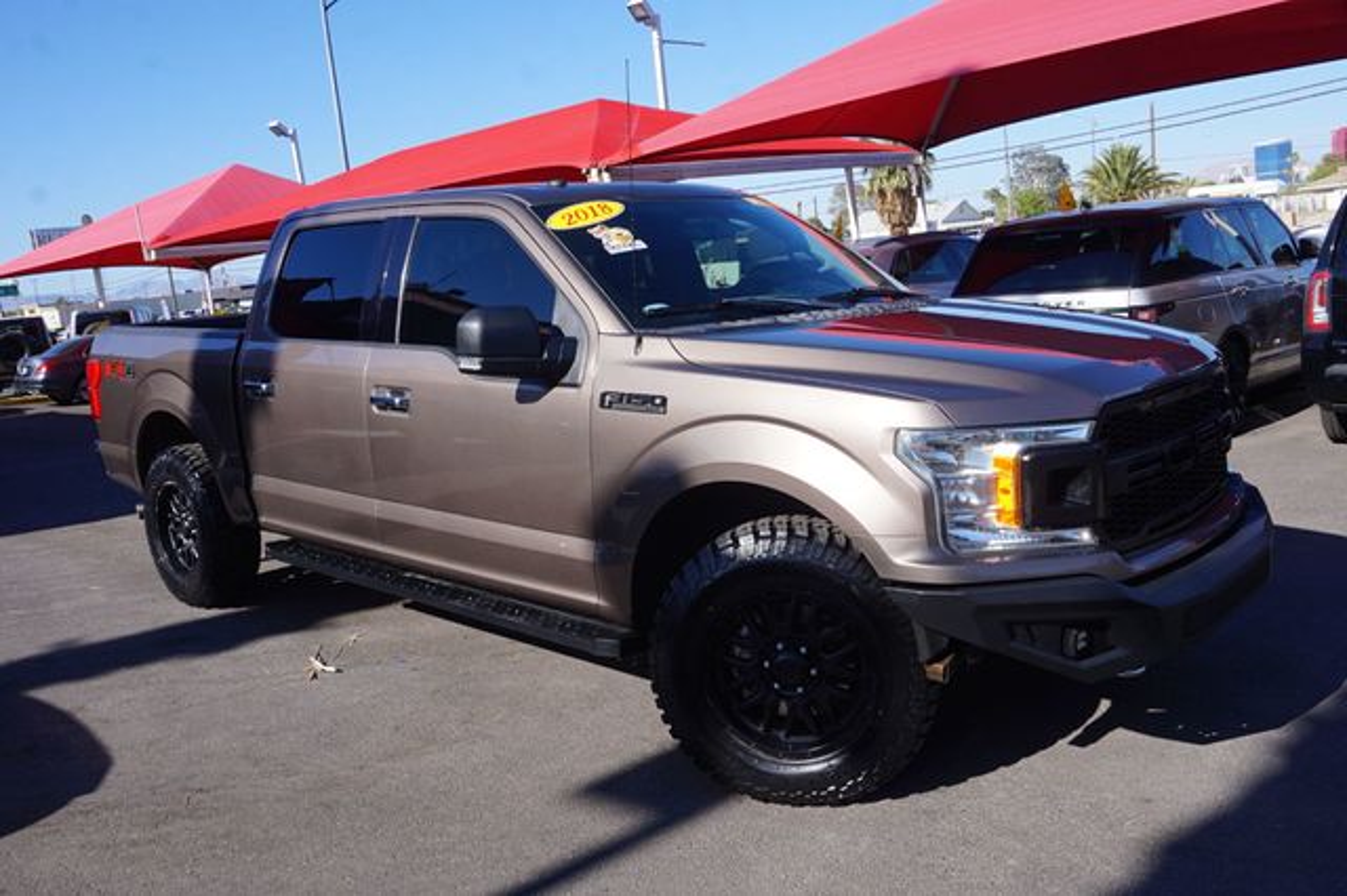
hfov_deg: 62.0
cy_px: 448
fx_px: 1122
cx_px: 674
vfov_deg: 43.6
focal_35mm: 30
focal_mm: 20
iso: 100
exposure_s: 1/80
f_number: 13
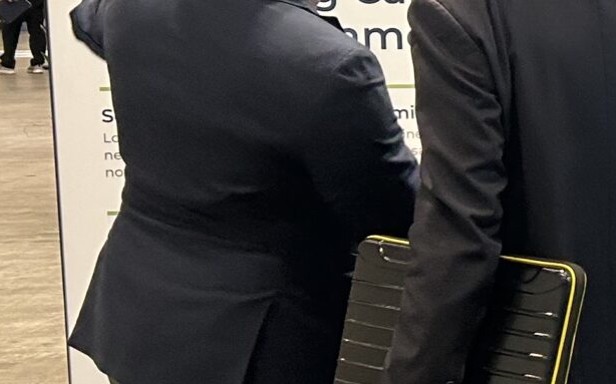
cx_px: 1105
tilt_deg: -7.5
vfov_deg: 11.4
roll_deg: +0.5
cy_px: 144
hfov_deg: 15.6
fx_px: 1930
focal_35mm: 115
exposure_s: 1/100
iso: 80
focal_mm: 5.7
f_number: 1.5
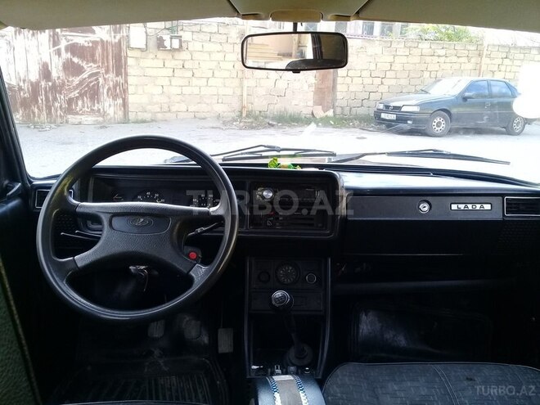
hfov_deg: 58.4
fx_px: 484
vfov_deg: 45.4
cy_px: 202
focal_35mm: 31
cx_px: 270
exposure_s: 1/120
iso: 80
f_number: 2.2
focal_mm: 3.3
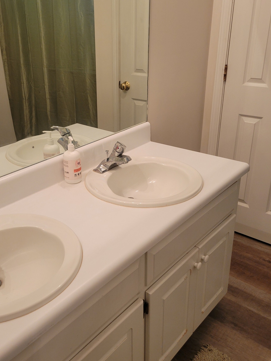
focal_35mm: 34
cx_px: 102
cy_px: 166
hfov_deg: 41.5
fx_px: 355
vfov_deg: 53.9
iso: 200
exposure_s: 1/40
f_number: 1.8
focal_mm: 5.4
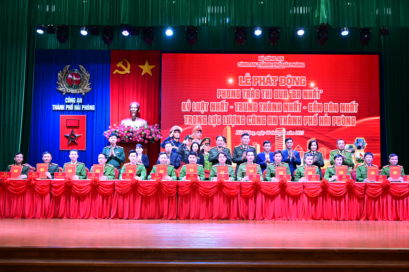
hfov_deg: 46.4
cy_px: 136
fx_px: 477
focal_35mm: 42
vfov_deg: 31.9
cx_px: 204
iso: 1000
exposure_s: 1/100
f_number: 4.5
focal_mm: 42
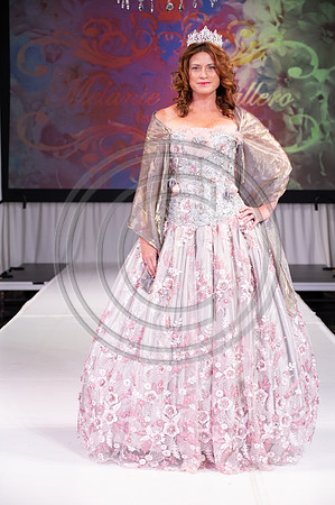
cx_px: 168
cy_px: 252
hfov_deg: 14.8
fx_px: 1287
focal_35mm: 92
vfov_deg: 22.2
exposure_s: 1/400
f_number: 5.6
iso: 2000
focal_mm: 92
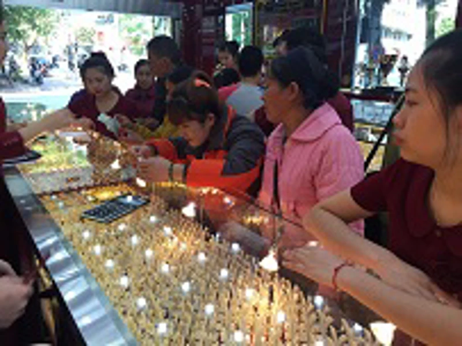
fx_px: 387
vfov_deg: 48.2
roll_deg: -1.3
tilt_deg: -15.2
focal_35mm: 29
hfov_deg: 61.7
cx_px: 231
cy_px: 173
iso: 40
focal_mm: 4.15
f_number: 2.2
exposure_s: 1/120
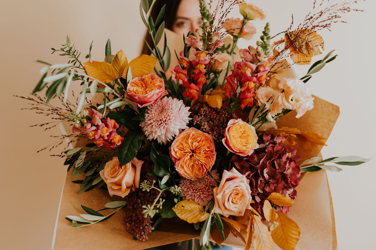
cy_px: 125
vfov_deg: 37.8
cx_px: 188
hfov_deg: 54.4
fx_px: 365
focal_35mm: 35
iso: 400
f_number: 2
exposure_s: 1/800
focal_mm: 35
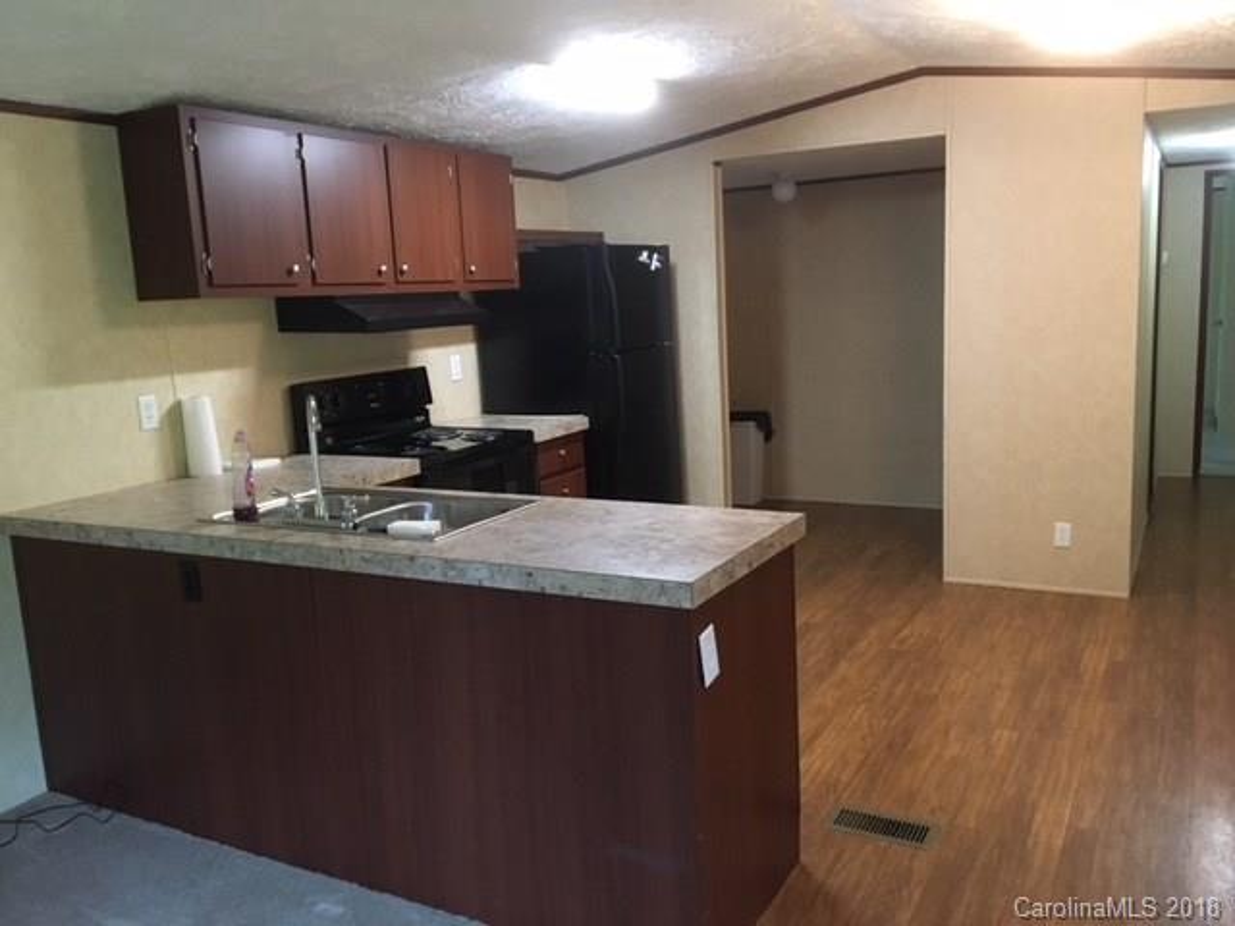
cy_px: 463
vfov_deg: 48.2
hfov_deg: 61.7
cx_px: 618
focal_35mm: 29
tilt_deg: -9.8
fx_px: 1035
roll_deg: +2.0
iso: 250
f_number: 2.2
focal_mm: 4.15
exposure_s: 1/30
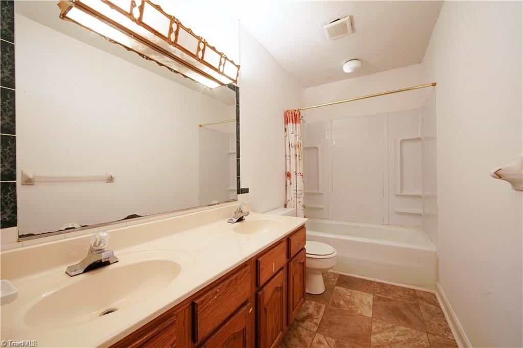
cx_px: 262
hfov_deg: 104.3
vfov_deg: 81.2
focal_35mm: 14
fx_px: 203
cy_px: 174
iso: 200
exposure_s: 1/2
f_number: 7.1
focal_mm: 14
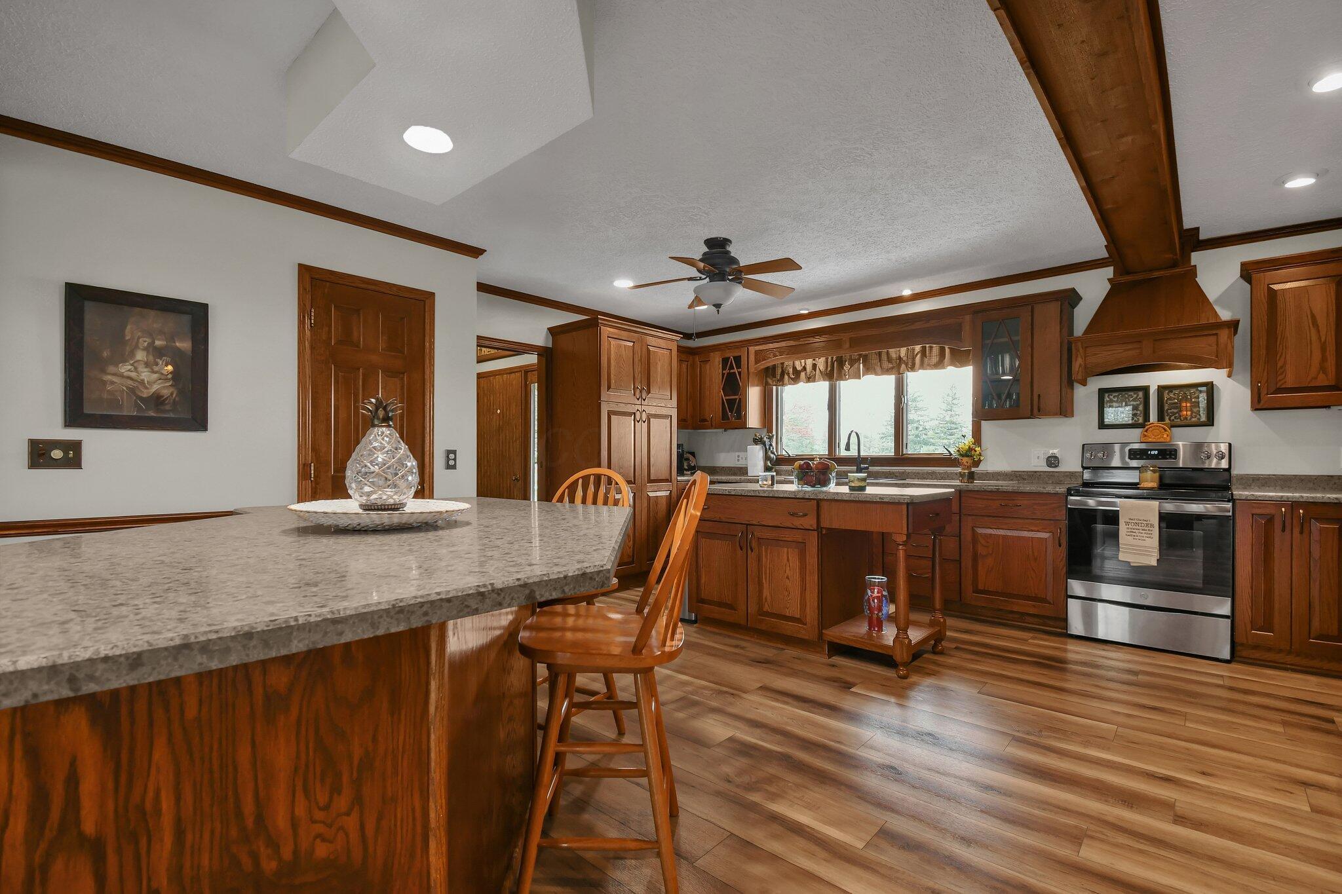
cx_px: 671
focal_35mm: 15
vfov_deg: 77.3
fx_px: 559
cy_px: 447
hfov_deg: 100.4
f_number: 7.1
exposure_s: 1/15
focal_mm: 10
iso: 640
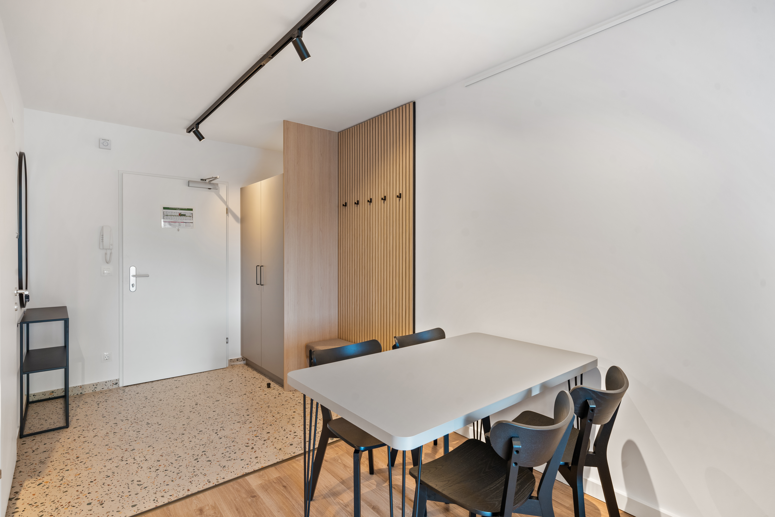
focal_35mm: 17
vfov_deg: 70.4
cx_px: 388
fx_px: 366
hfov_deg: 93.3
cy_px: 258
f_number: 8
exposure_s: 1/1.67
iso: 200
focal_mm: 17
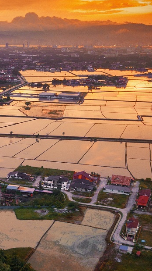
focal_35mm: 55
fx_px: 394
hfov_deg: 20.6
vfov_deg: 37.4
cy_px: 181
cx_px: -23
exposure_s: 1/25
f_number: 2.2
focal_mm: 4.73
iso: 175
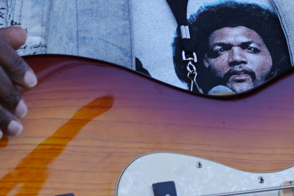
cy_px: -112
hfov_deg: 1.9
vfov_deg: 1.3
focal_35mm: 1080
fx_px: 8821
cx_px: 389
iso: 125
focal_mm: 200
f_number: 4
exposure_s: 1/250
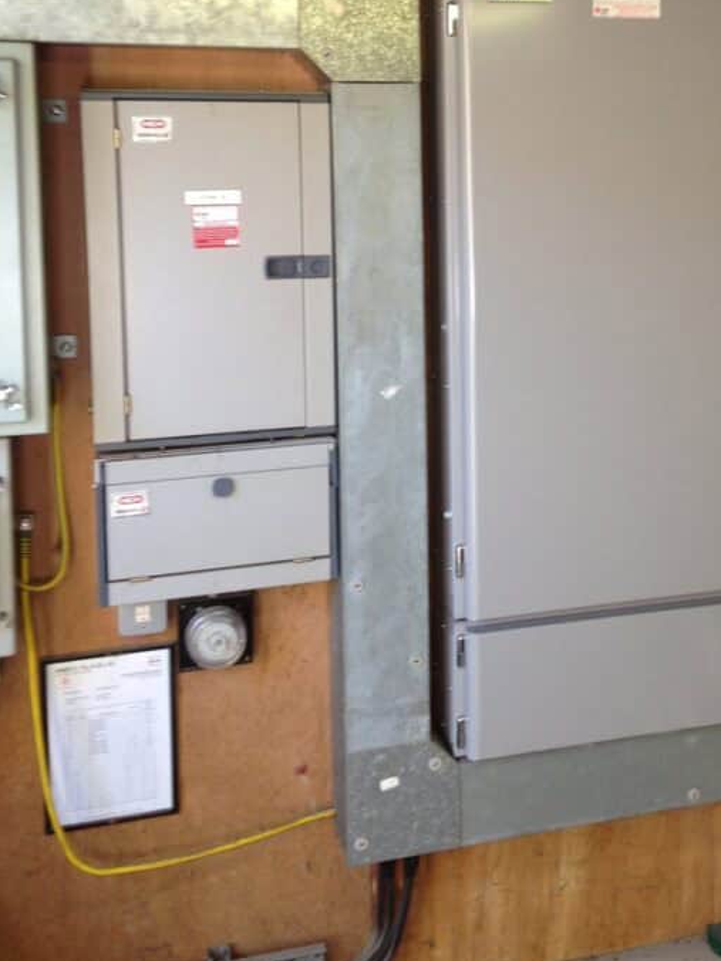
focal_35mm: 50
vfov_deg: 37.6
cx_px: 520
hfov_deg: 28.8
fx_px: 1389
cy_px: 287
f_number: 2.4
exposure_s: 1/20
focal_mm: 4.1
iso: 50
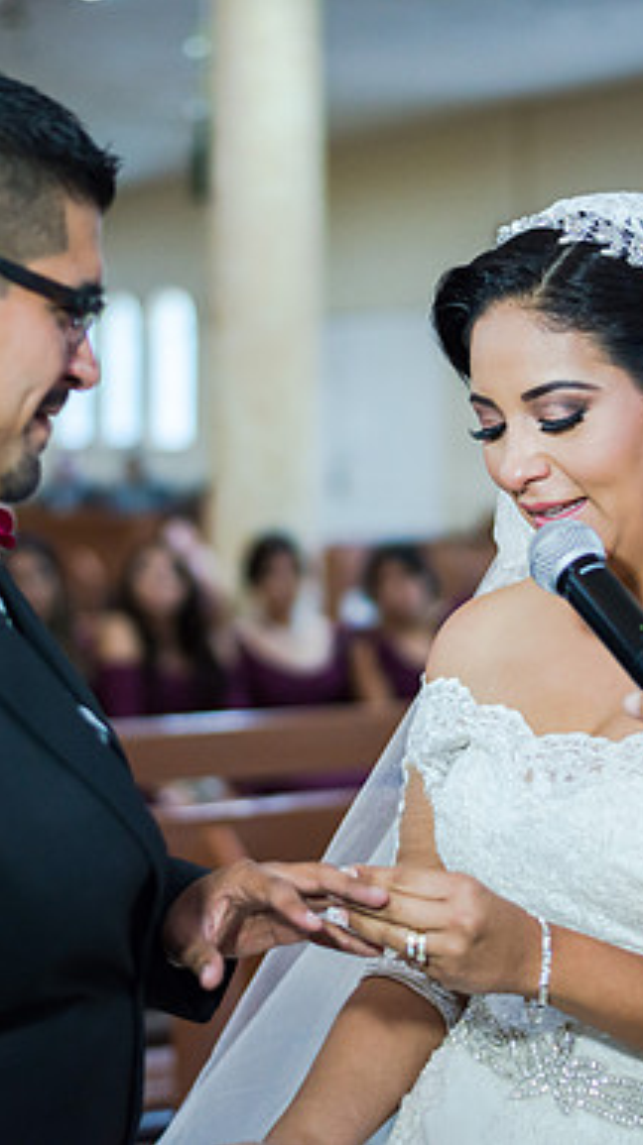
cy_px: 572
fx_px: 2399
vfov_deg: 26.9
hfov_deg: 15.3
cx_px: 265
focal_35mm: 79
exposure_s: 1/500
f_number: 1.8
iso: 1600
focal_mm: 50
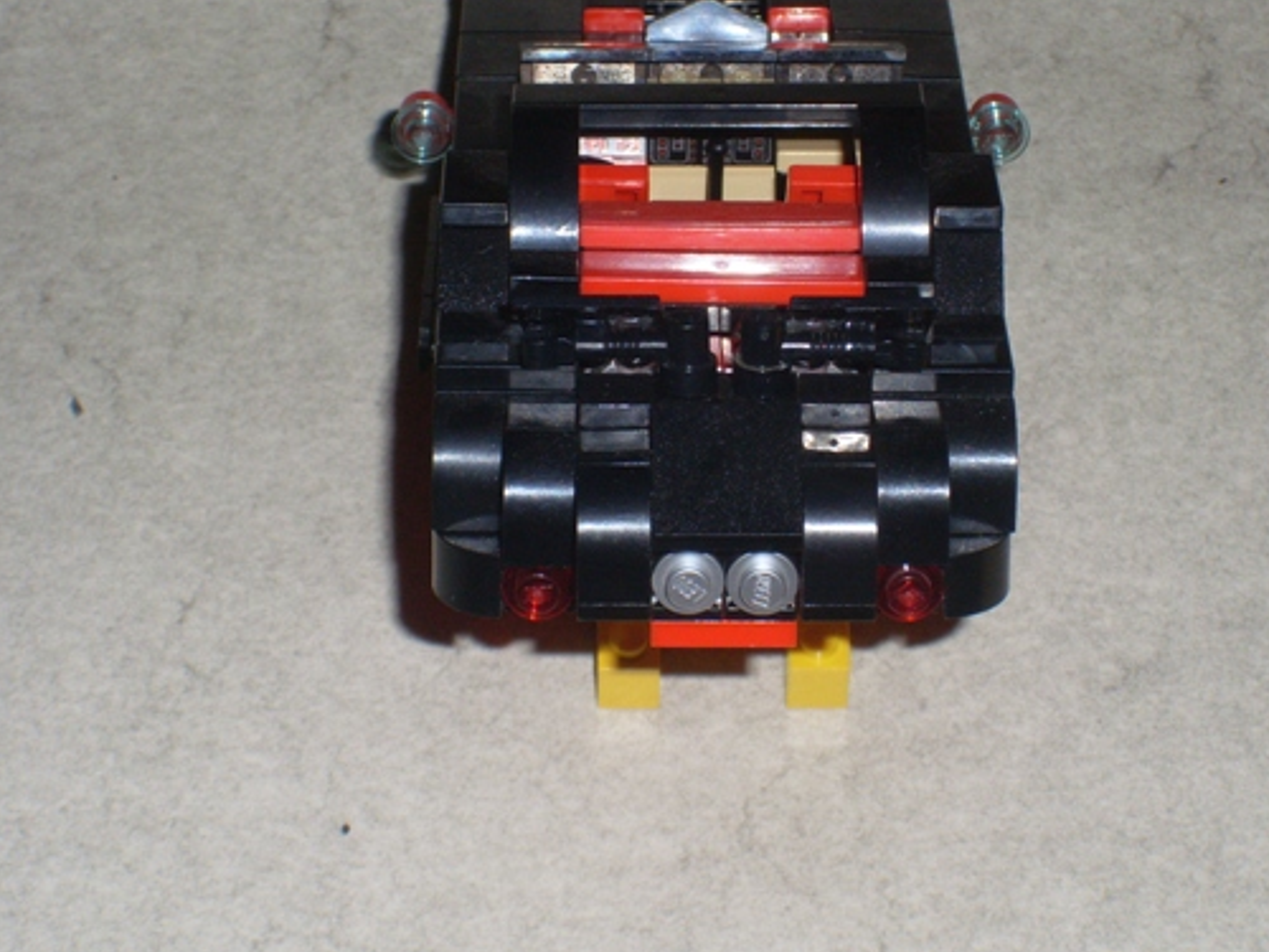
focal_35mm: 146
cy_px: 414
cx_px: 690
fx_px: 5352
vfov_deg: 10.2
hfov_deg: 13.5
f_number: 14.1
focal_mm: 18.9
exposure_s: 1/90
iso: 120
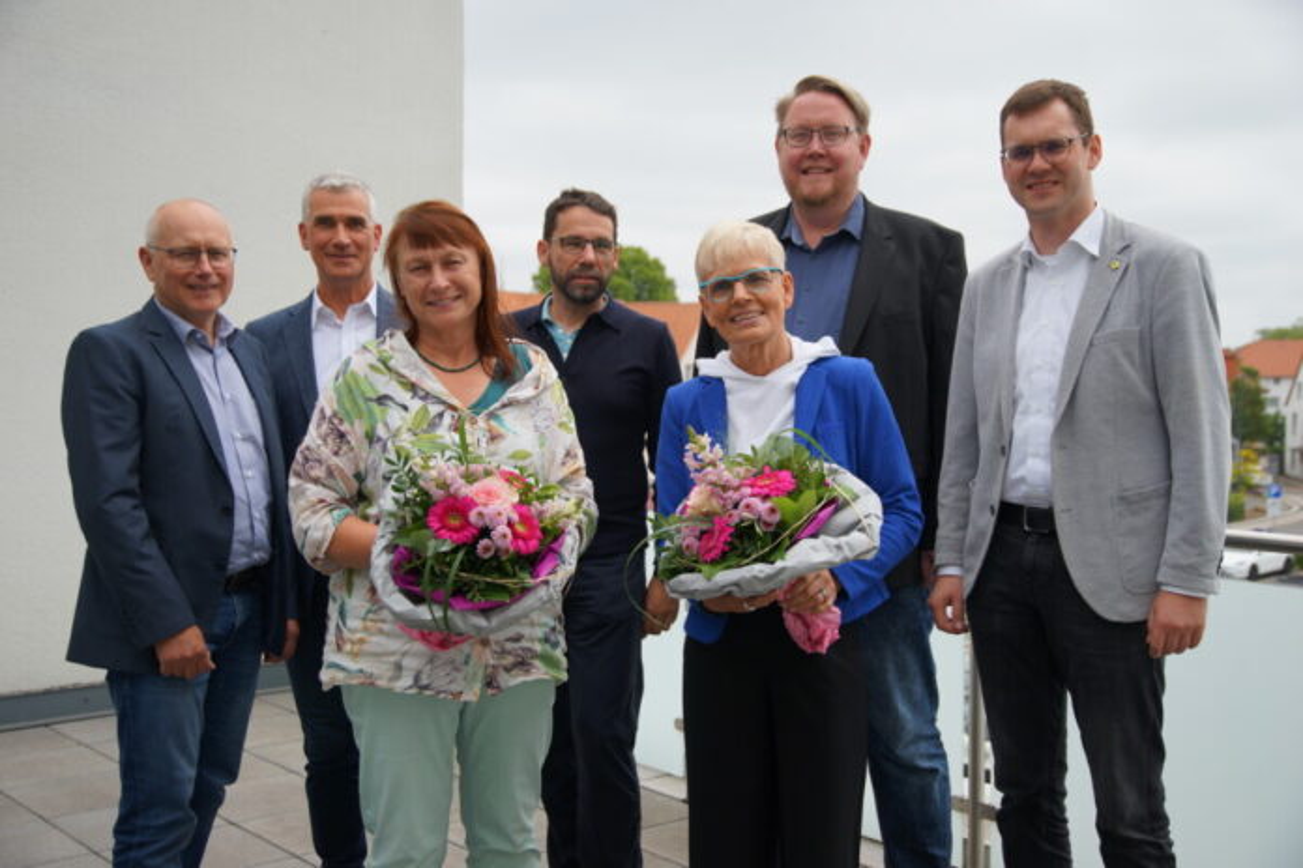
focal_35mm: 40
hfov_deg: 48.5
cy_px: 434
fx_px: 1448
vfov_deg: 33.4
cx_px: 652
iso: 100
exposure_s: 1/400
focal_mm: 40
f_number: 4.5
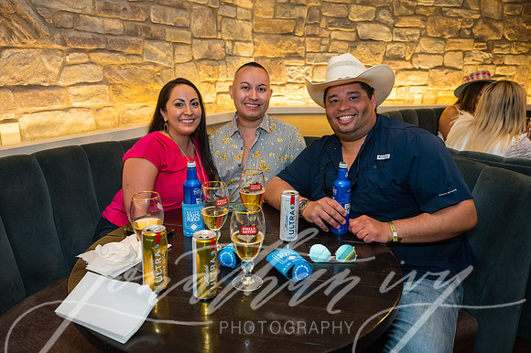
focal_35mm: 28
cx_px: 266
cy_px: 176
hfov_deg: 66.4
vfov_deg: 47.1
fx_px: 405
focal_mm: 27.5
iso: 3200
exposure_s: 1/160
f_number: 4
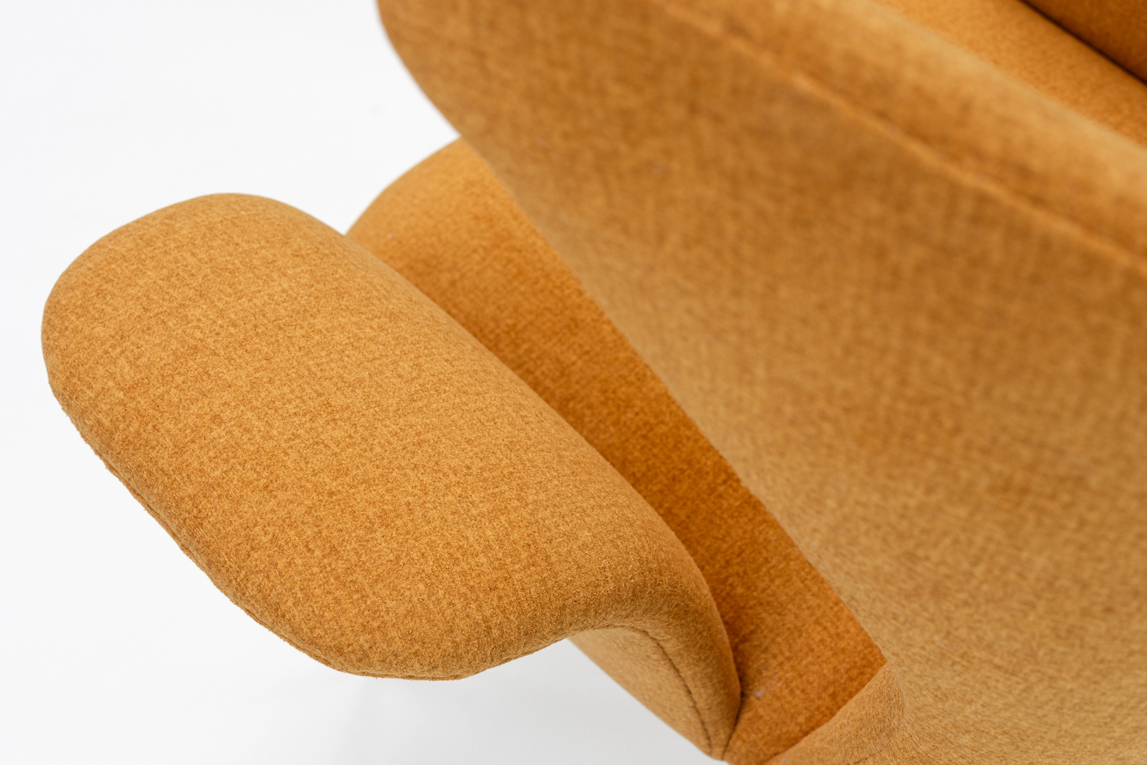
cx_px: 574
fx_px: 1593
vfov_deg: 27.0
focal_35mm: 50
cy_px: 382
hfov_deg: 39.6
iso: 250
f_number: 8
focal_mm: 50
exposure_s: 1/40
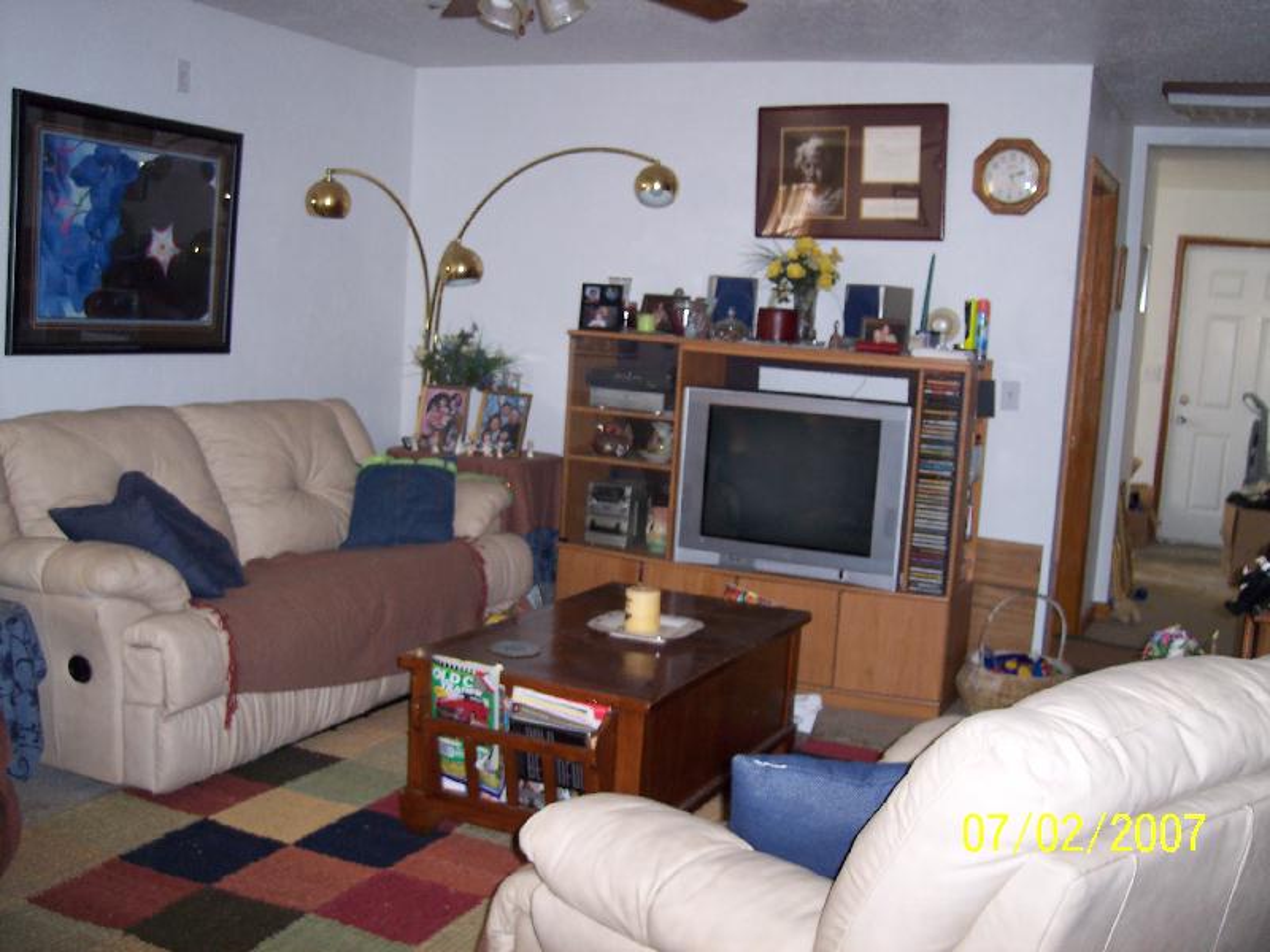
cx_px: 635
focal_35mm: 38
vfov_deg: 37.7
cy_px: 476
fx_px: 1394
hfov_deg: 49.0
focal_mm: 8
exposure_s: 1/30
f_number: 2.8
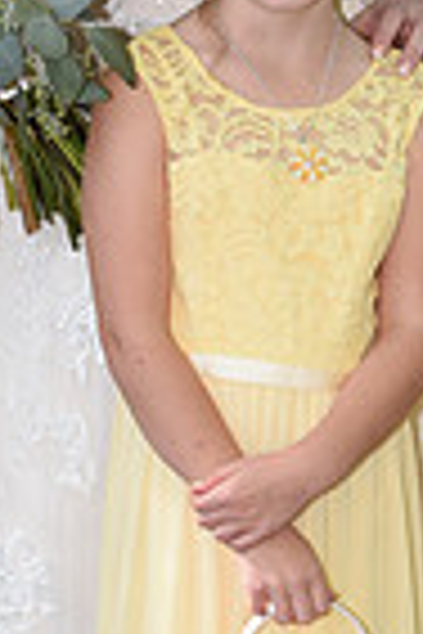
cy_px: 234
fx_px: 5058
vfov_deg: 7.2
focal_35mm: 287
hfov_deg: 4.8
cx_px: 232
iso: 640
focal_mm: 70
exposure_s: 1/200
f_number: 5.6
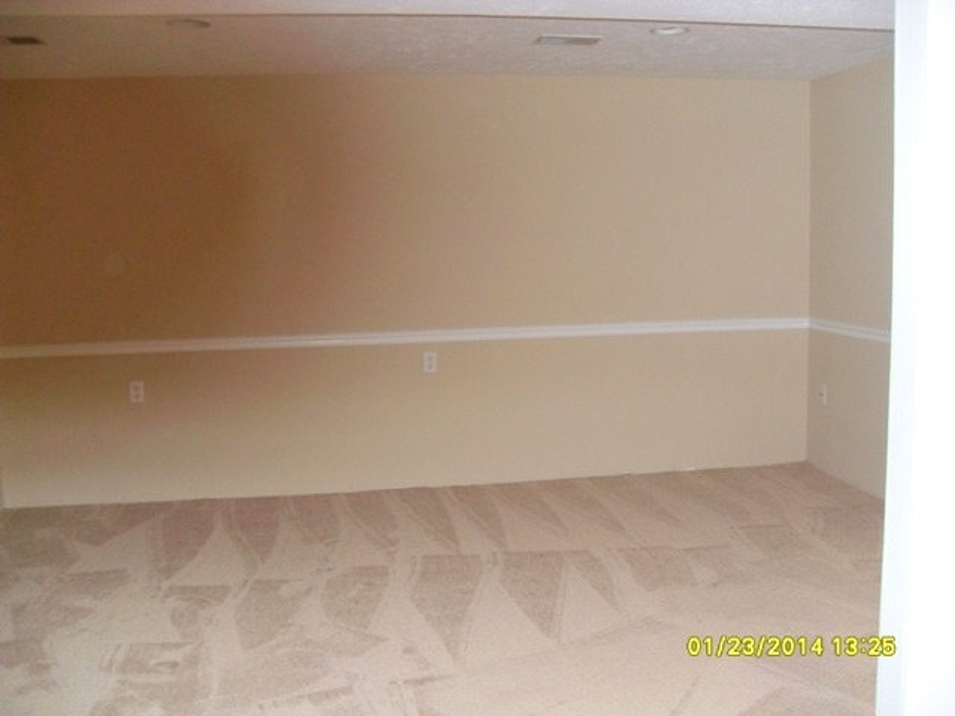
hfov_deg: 54.0
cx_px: 478
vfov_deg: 41.8
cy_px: 358
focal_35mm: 34
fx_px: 938
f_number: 2.8
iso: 240
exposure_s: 1/45
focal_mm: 6.3
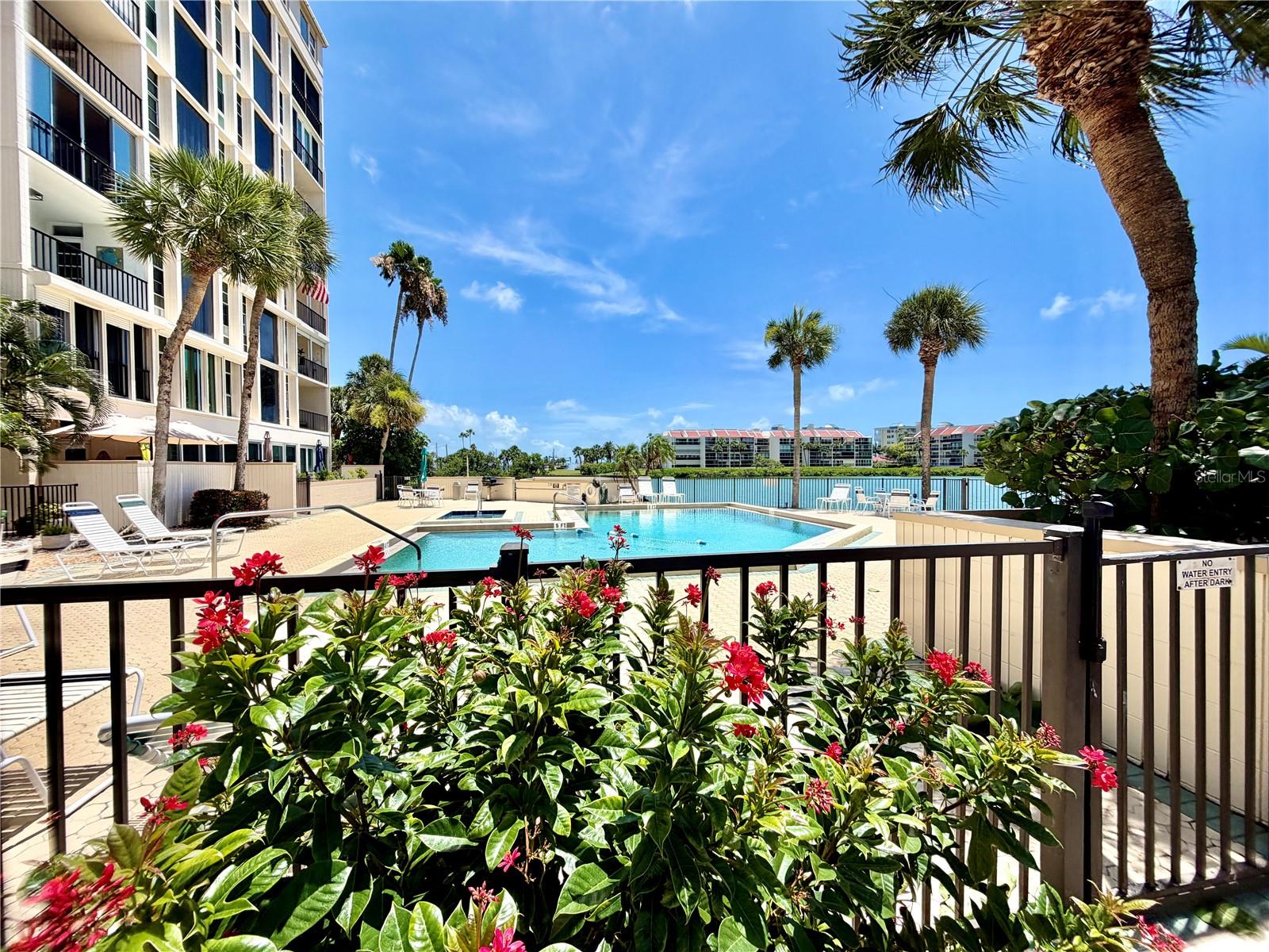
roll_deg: +0.3
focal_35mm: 14
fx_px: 513
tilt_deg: -1.6
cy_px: 476
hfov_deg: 102.1
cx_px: 634
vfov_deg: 85.7
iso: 20
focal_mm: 2.22
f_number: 2.2
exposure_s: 1/1105
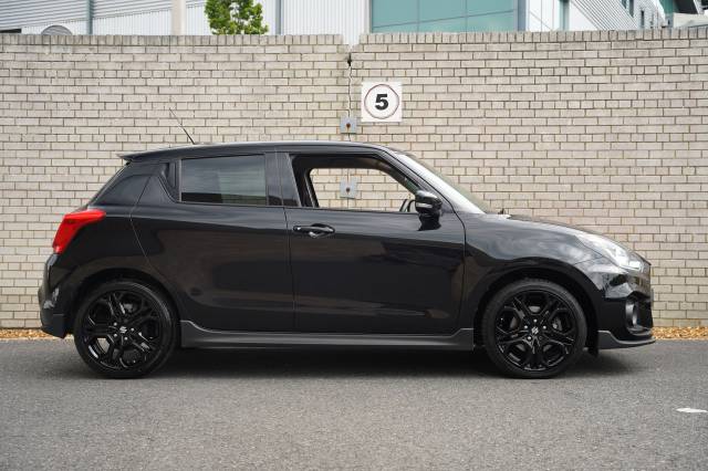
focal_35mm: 48
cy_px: 236
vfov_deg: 28.3
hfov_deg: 41.4
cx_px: 354
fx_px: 936
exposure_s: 1/160
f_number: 4
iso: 125
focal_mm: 47.6
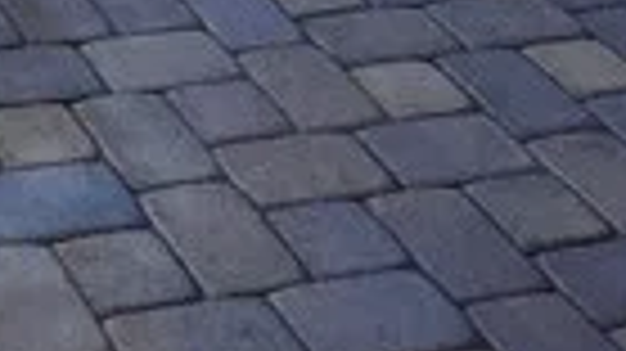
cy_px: -522
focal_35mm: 104
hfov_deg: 19.0
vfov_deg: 10.0
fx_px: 1725
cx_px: -194
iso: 50
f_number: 2.2
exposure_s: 1/978
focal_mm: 2.2
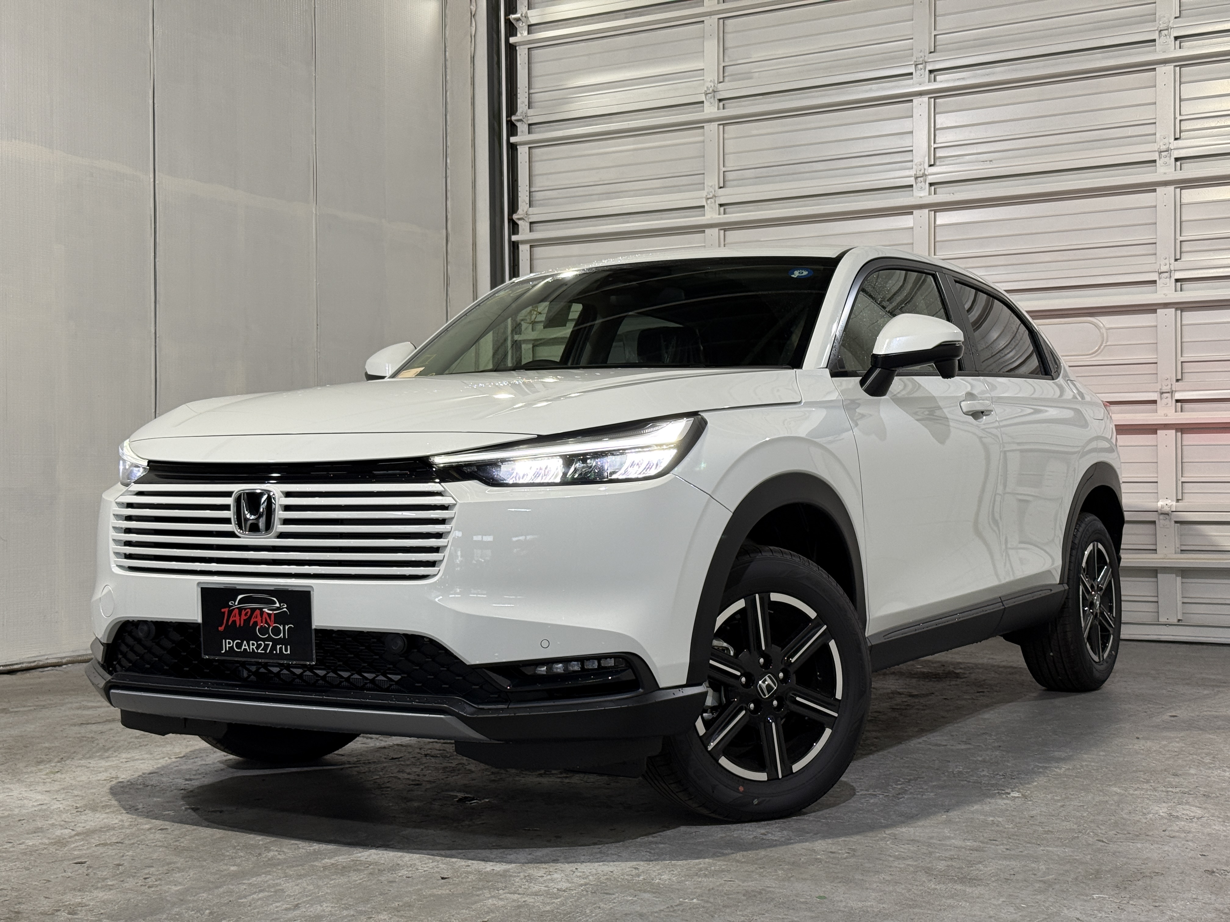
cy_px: 461
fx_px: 1706
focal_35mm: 48
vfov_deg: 30.3
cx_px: 615
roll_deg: -0.2
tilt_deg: +0.1
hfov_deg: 39.7
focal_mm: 6.76
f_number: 1.78
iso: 80
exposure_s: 1/60
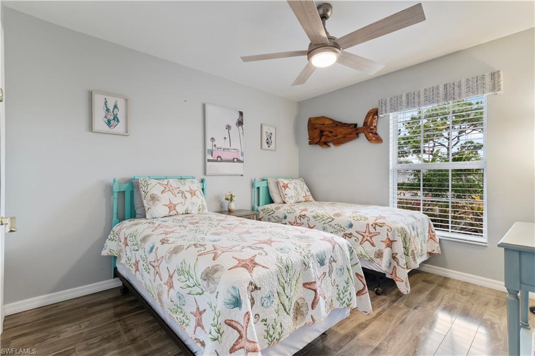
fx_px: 238
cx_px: 268
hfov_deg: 96.8
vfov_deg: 73.7
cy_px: 178
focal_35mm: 16
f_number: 10
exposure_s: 1/8
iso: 640
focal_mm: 16
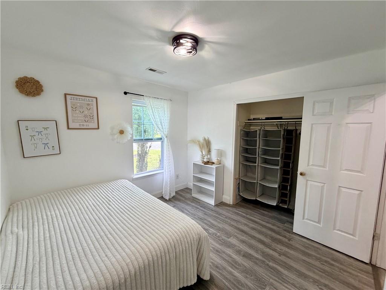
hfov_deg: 102.1
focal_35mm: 14
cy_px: 145
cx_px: 193
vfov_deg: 85.7
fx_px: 156
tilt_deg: -5.7
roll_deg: -0.6
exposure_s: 1/120
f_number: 2.2
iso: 250
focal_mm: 2.22
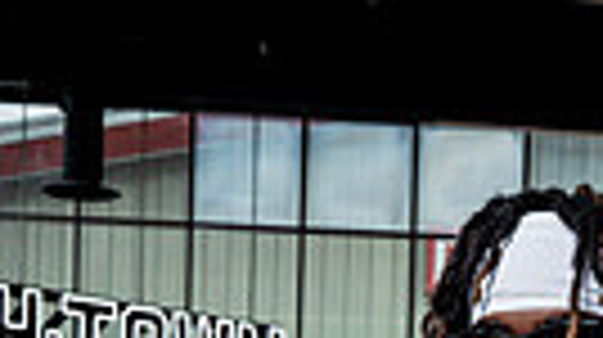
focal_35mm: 162
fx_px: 2587
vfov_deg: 6.9
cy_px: 942
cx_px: 423
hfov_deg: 13.3
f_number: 9
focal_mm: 46
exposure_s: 1/250
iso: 640
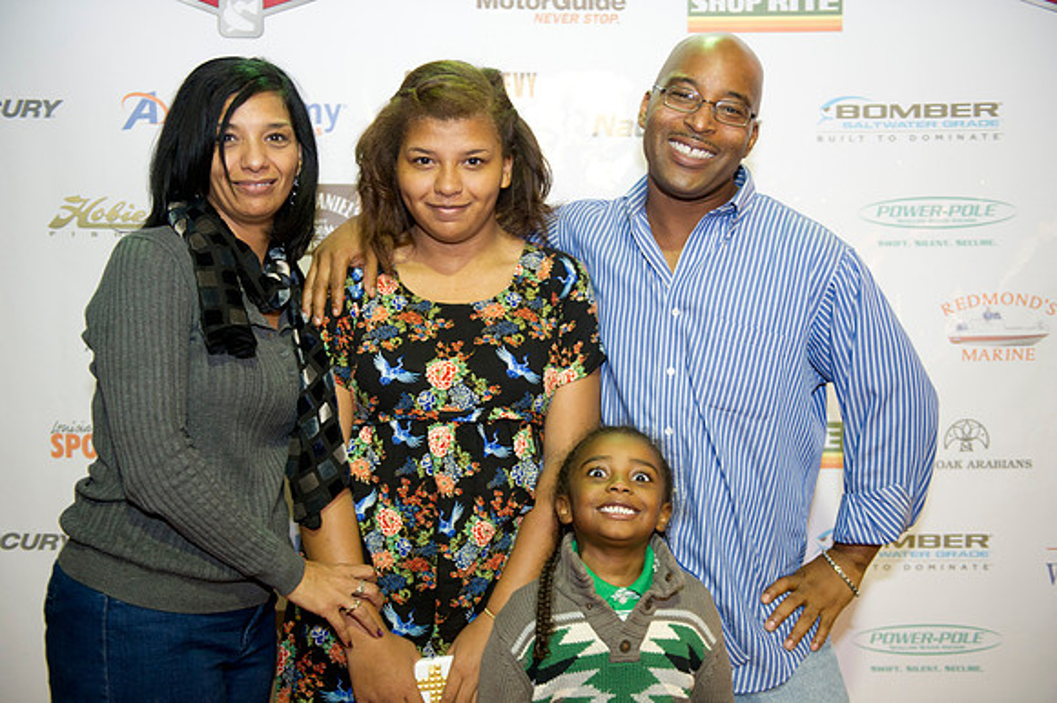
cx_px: 528
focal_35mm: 44
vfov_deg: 30.5
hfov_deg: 44.5
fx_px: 1291
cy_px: 352
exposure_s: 1/60
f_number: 2.8
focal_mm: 44
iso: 1250
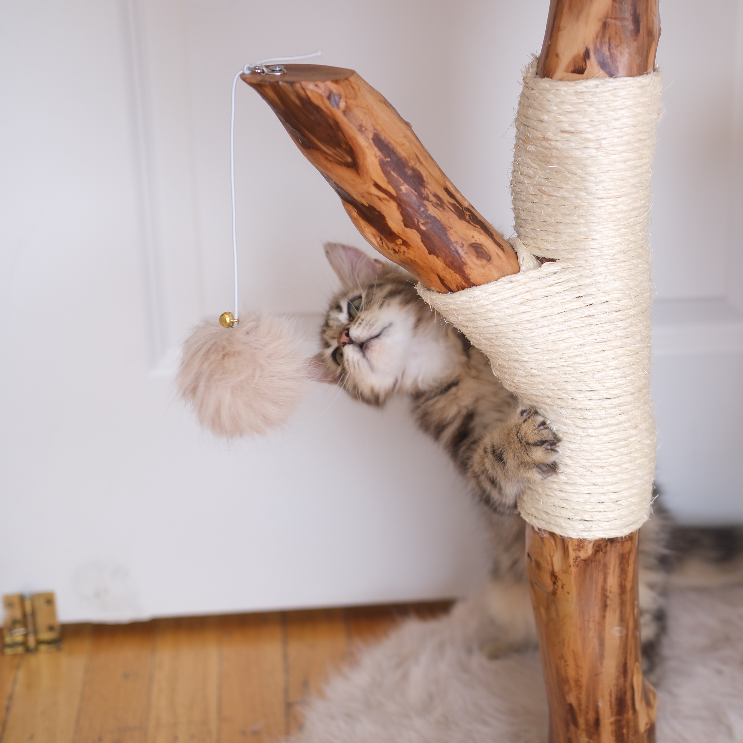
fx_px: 1651
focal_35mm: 68
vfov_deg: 25.4
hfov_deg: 25.2
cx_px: 522
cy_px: 370
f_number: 2.2
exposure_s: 1/160
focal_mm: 35
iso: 160
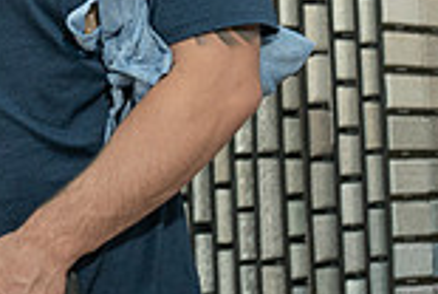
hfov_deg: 11.0
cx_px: -192
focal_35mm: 180
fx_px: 2194
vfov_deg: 7.6
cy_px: -7
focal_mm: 44
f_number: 4
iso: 800
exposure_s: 1/100
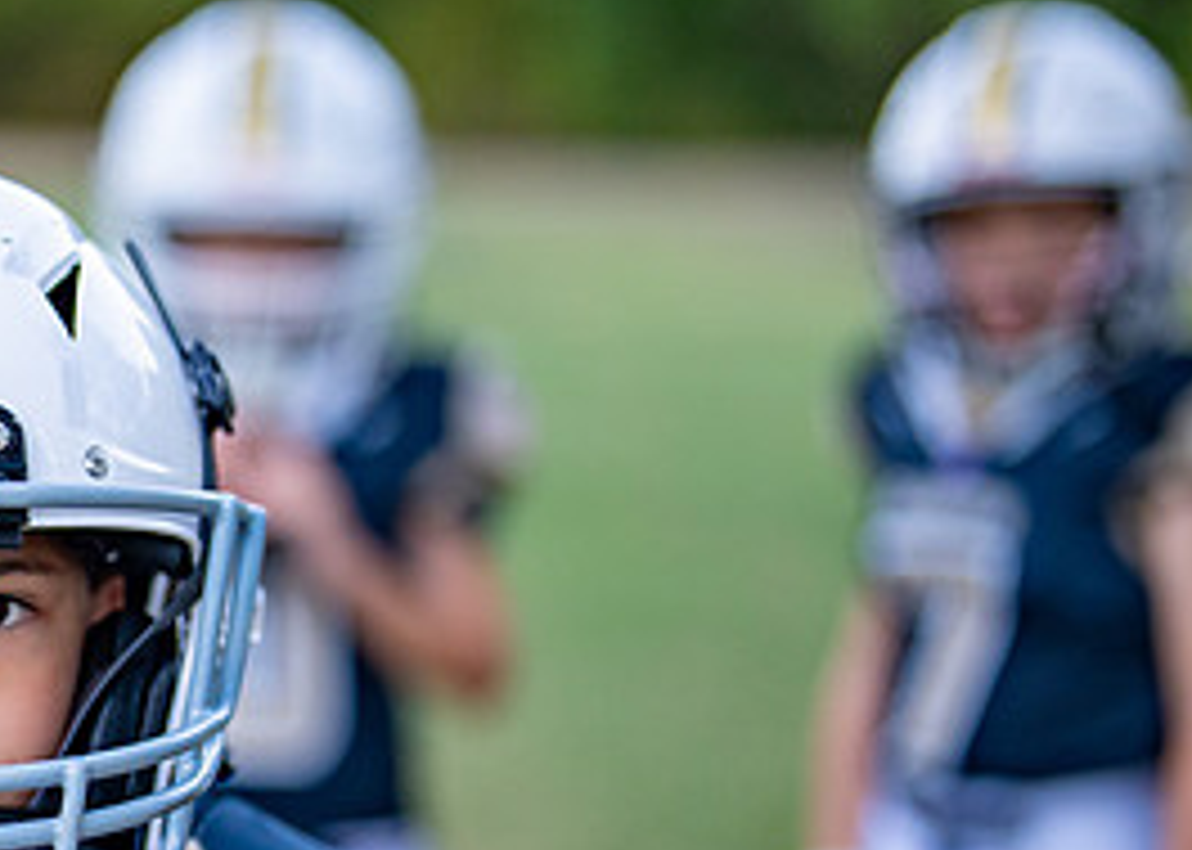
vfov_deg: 10.8
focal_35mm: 133
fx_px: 4500
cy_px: 706
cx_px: -121
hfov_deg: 14.7
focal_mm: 50
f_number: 1.2
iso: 500
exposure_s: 1/800
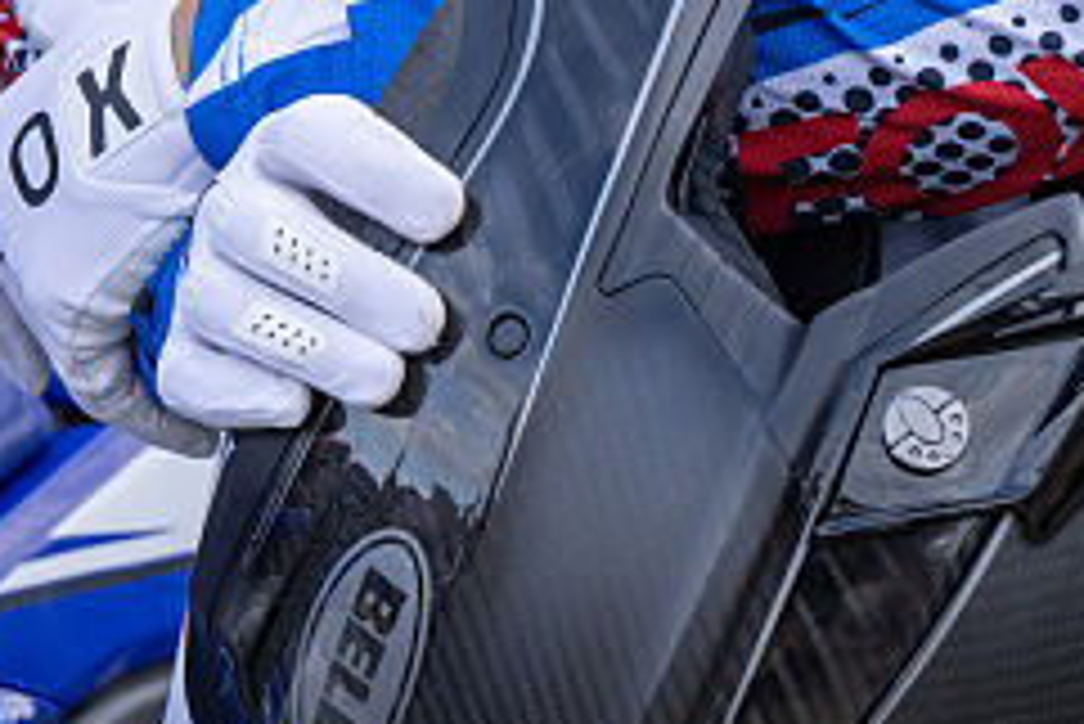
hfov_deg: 4.6
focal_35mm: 446
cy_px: -913
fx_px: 13437
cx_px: -504
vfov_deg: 3.1
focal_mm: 87
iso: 500
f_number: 4.5
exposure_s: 1/400
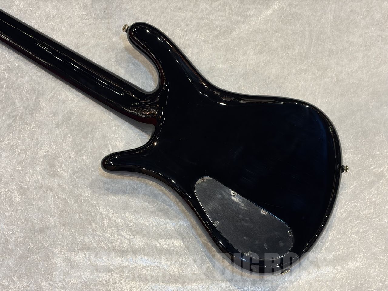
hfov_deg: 36.8
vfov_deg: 28.0
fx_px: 583
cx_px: 194
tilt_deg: -71.9
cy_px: 146
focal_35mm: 52
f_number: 1.6
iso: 50
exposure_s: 1/60
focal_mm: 5.96
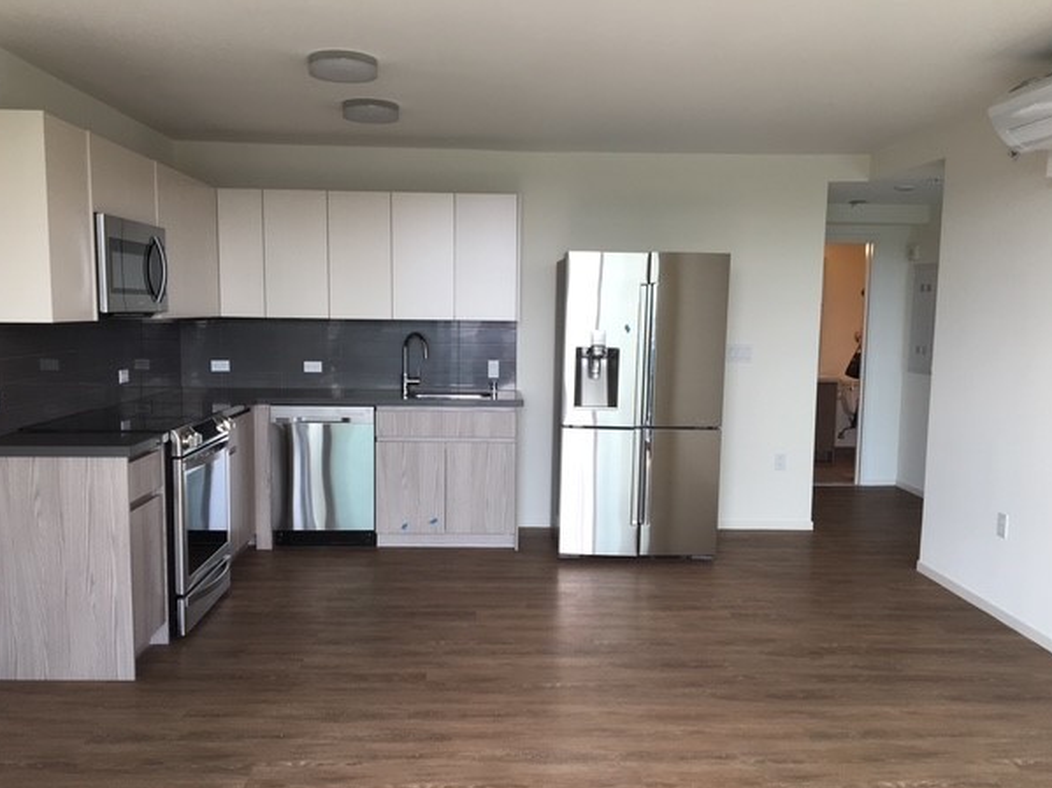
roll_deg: -1.0
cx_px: 515
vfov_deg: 45.4
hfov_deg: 58.4
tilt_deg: -6.1
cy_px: 414
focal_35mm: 31
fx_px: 942
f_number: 2.2
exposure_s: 1/120
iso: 40
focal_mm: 4.15
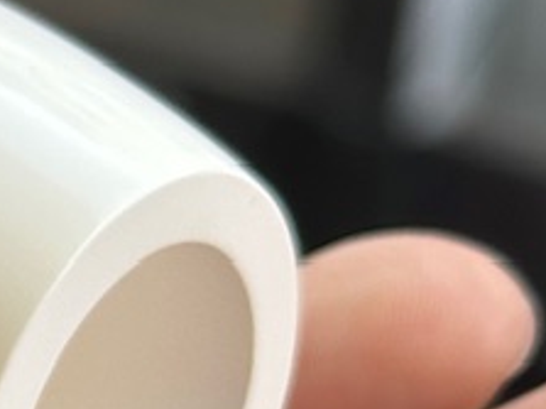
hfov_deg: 6.8
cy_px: 752
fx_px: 4351
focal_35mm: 276
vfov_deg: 5.3
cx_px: -798
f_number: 1.78
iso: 50
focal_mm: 6.86
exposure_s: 1/208
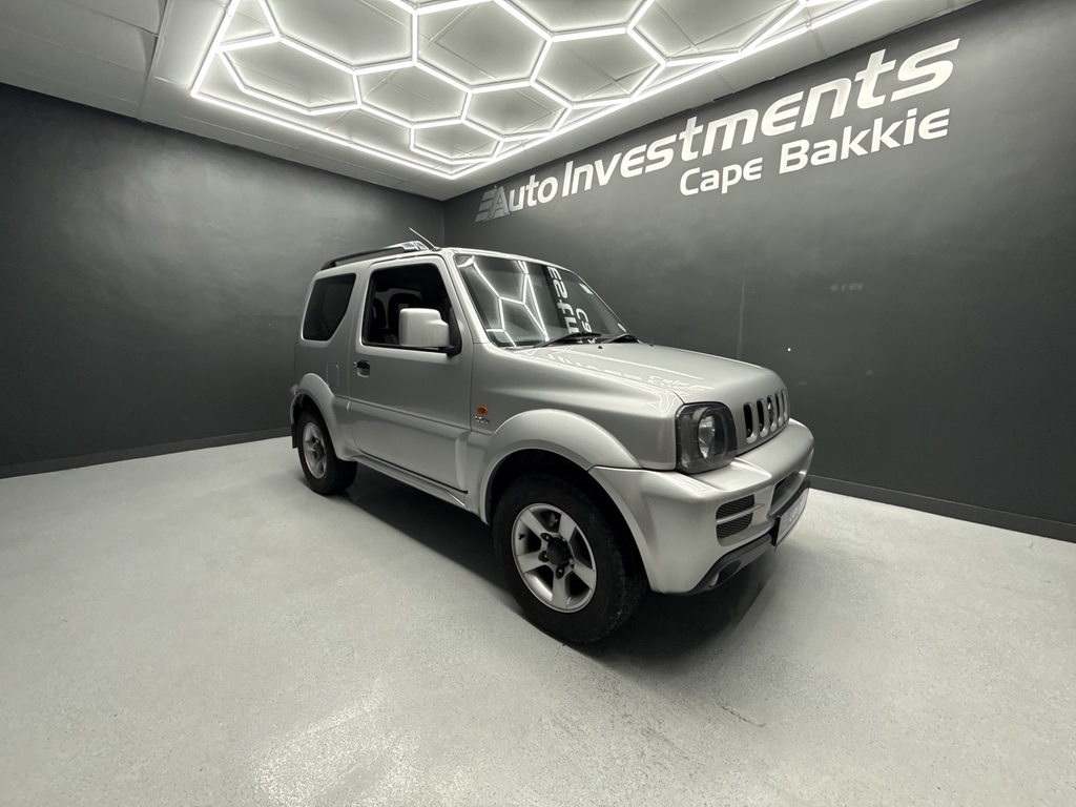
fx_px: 435
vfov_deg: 85.7
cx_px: 538
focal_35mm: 14
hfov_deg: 102.1
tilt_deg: -8.2
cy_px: 404
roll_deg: -0.2
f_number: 2.2
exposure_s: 1/100
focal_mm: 2.22
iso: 200
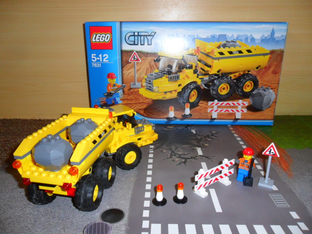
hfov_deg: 65.3
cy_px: 117
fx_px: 243
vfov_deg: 51.4
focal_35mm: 27
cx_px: 156
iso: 200
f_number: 3.5
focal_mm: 4.9
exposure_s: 1/45
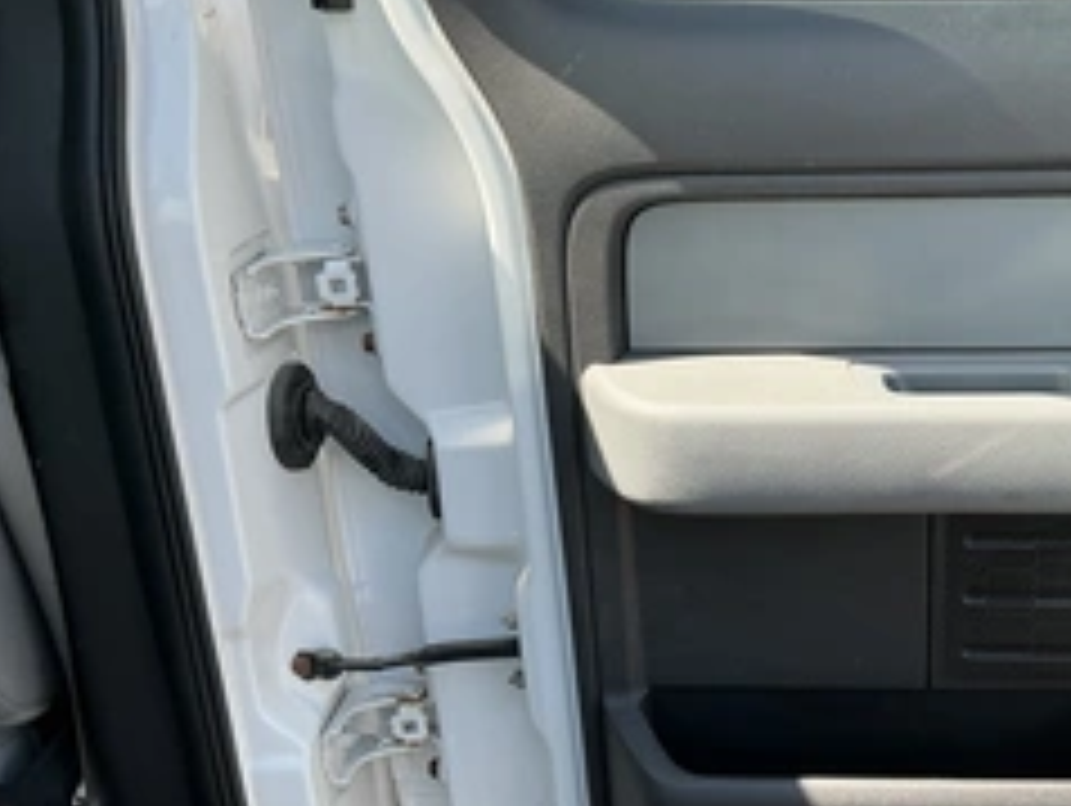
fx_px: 1456
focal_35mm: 47
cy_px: 450
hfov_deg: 39.5
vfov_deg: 30.9
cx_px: 783
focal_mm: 3
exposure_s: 1/272
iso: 25
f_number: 1.8
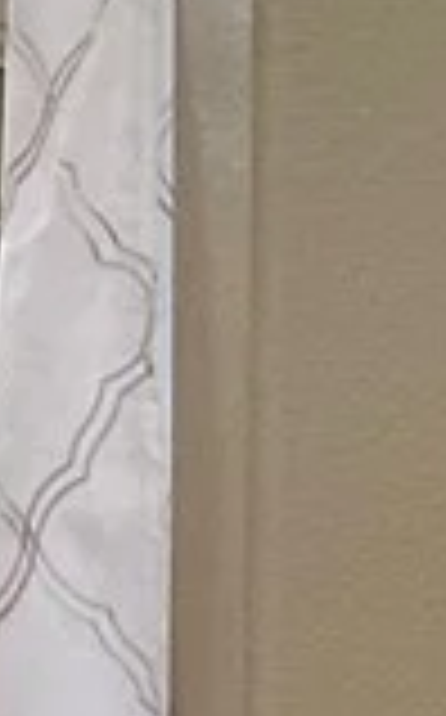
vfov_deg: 10.2
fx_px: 3861
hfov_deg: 6.0
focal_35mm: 198
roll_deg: -0.2
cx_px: -1032
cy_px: -387
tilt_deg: -0.7
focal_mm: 3
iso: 160
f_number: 1.8
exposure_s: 1/60
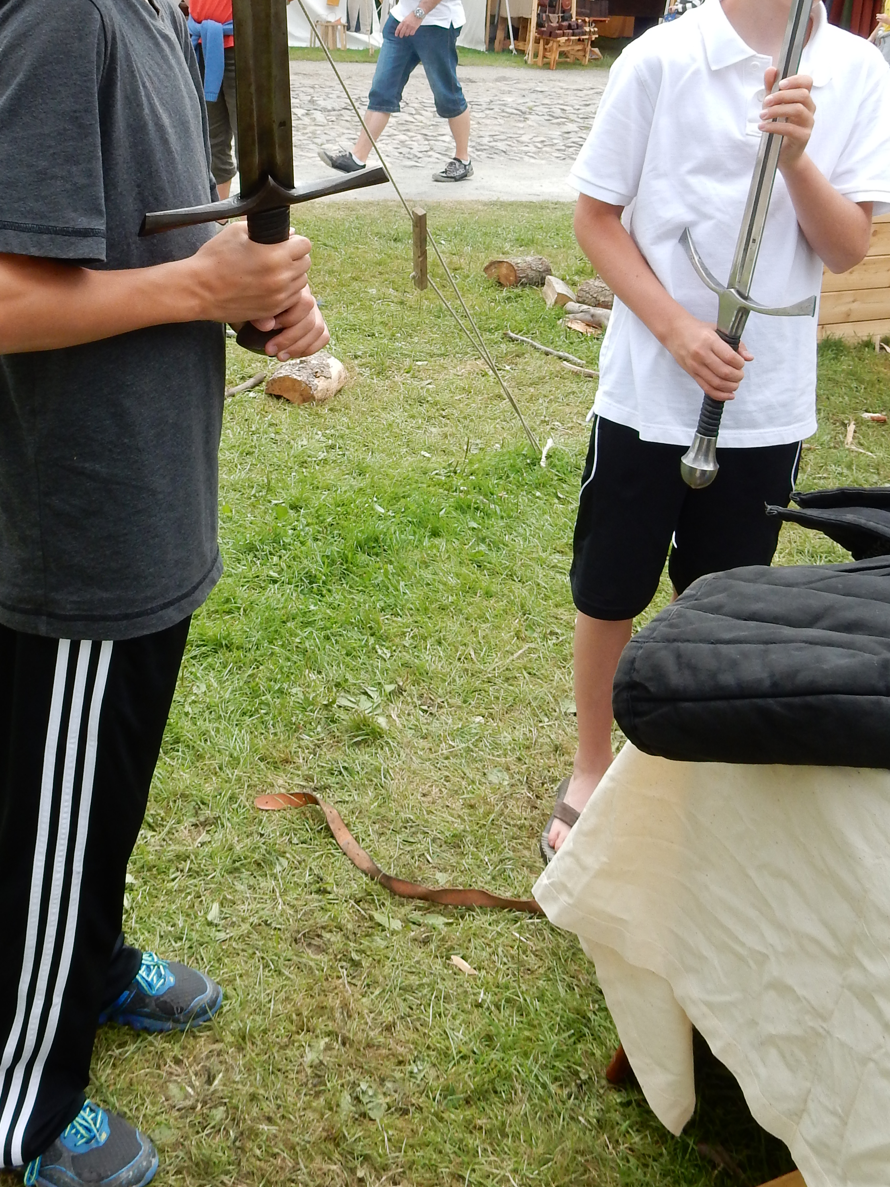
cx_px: 379
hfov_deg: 36.7
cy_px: 379
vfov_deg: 47.0
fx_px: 1337
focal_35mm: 39
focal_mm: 4.5
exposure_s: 1/400
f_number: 3.7
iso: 125
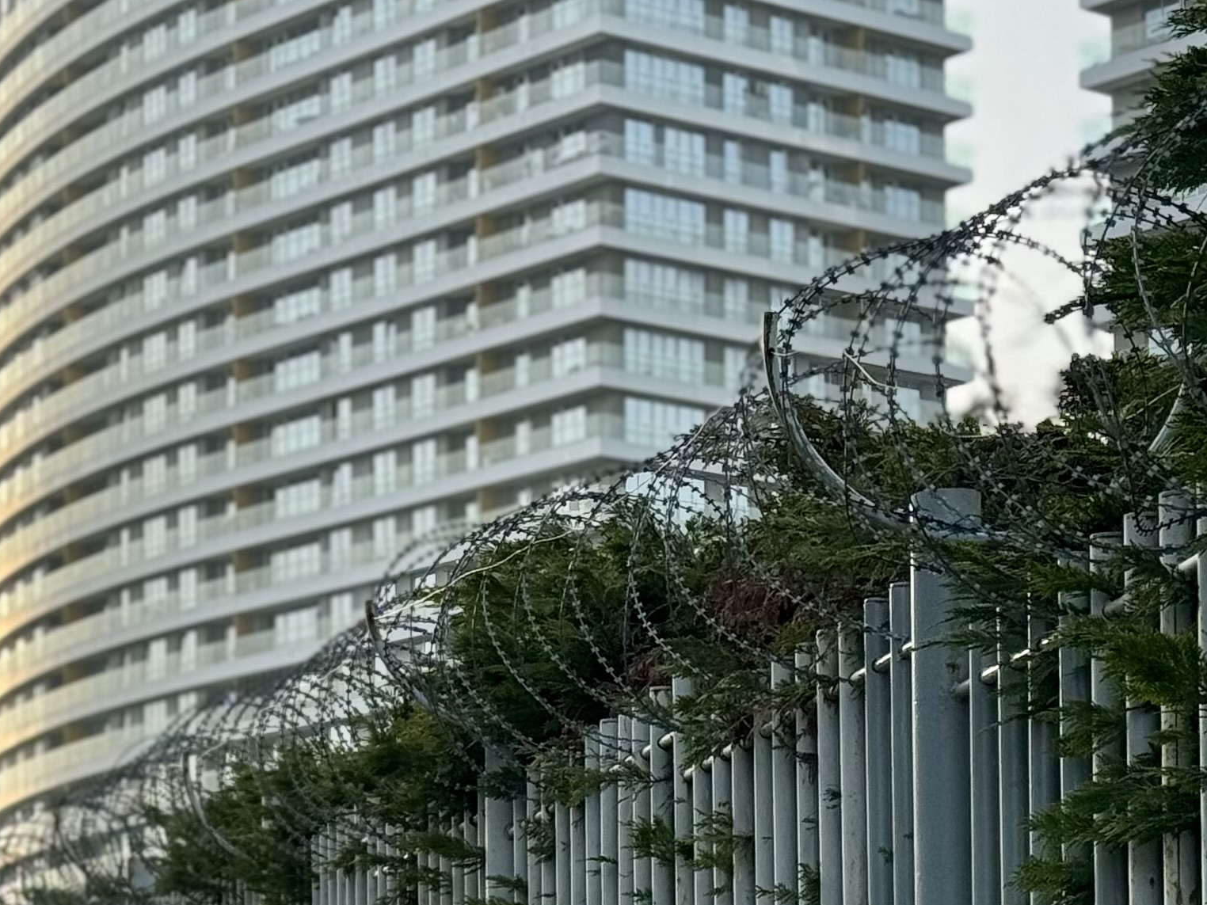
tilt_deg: +2.9
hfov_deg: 15.0
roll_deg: +0.2
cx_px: -221
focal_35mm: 127
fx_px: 4428
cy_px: 1151
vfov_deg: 11.4
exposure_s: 1/1818
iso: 64
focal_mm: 6.76
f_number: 1.78
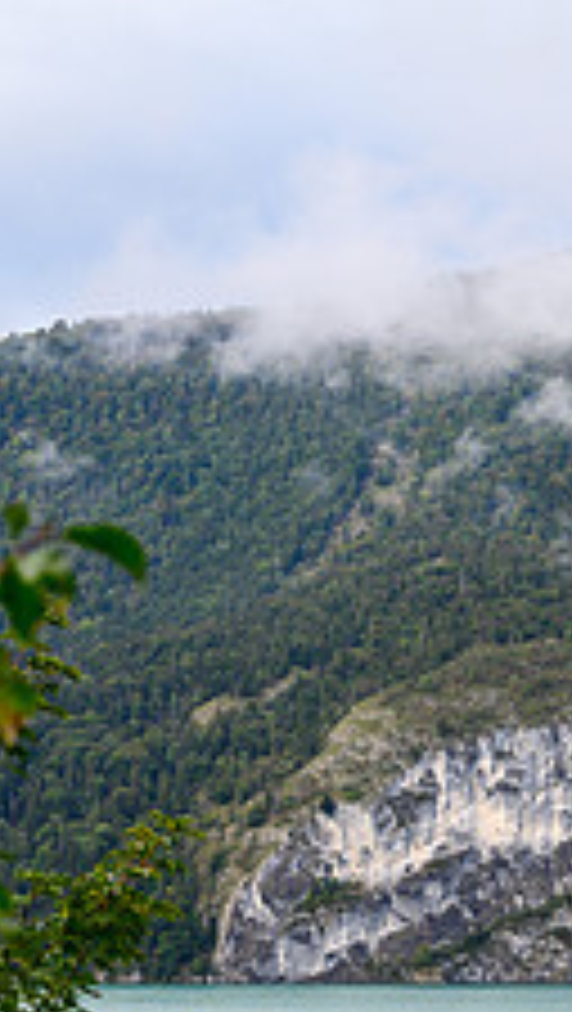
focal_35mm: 135
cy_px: 798
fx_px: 3631
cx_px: 658
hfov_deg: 8.9
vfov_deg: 15.8
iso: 64
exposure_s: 1/80
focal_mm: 50
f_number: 5.6
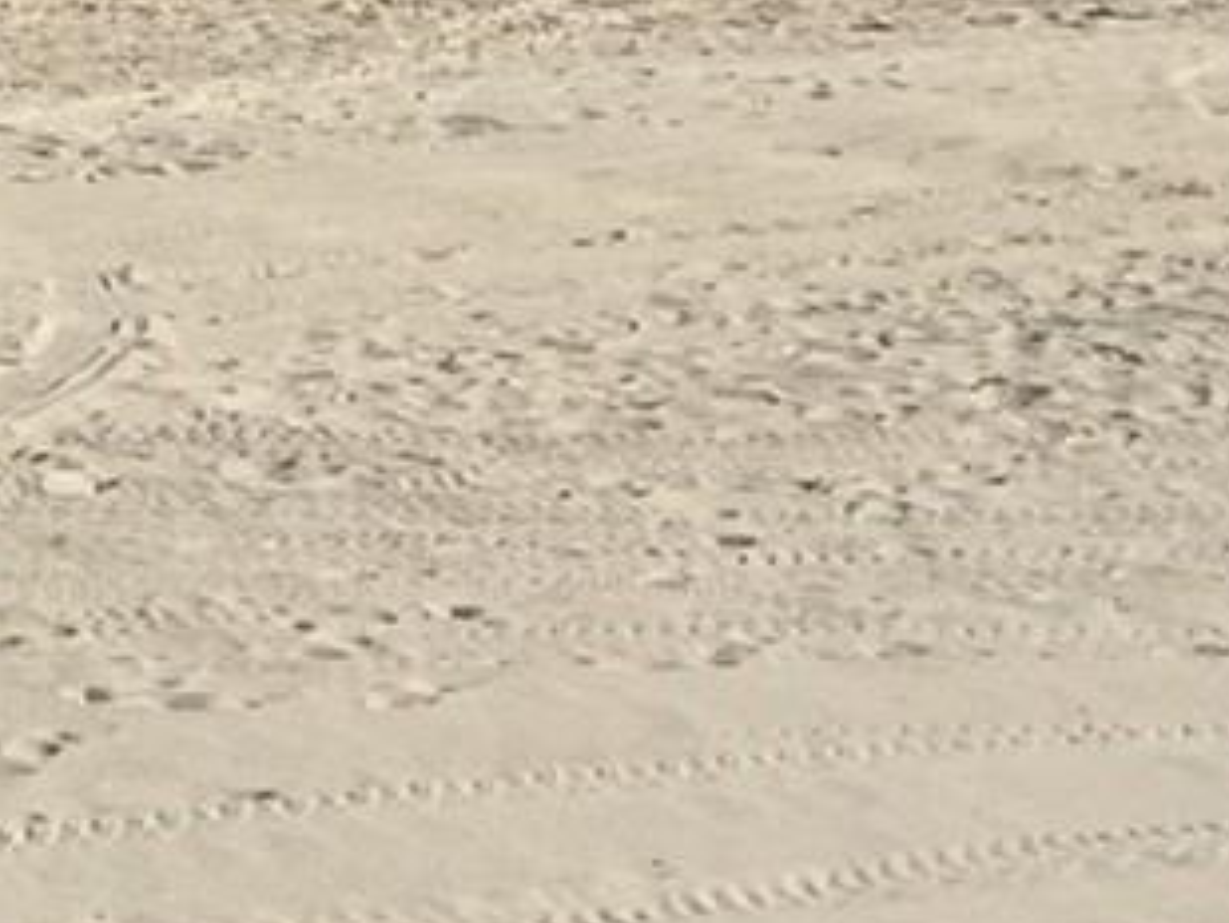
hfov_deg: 12.2
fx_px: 5328
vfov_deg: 9.7
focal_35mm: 150
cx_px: -875
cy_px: -263
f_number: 2.2
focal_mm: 4.15
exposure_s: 1/3049
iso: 32
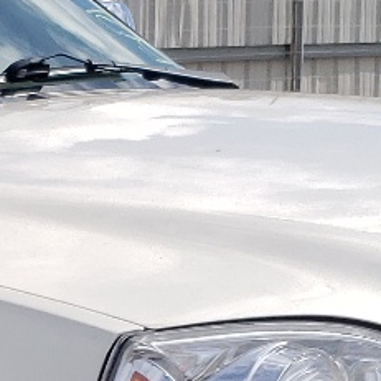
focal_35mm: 159
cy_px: 595
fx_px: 1980
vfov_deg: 10.6
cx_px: -234
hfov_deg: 10.5
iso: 50
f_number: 1.5
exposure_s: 1/5000
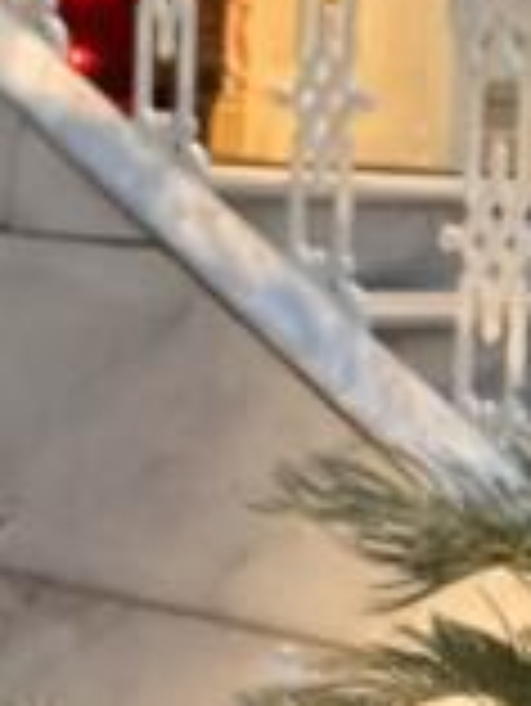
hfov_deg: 8.6
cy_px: 389
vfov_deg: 12.7
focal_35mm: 156
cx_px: 1292
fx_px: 3186
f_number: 2.2
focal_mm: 2.71
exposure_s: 1/17
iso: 640
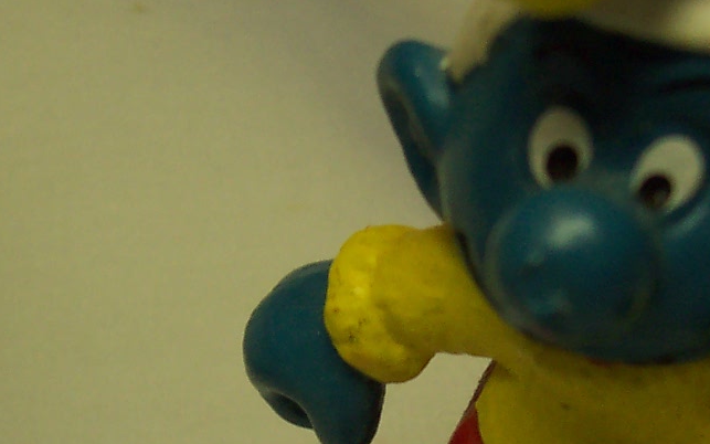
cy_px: 416
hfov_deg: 20.6
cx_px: 433
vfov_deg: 12.8
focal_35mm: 101
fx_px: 1955
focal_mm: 5.6
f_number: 2.8
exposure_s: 1/250
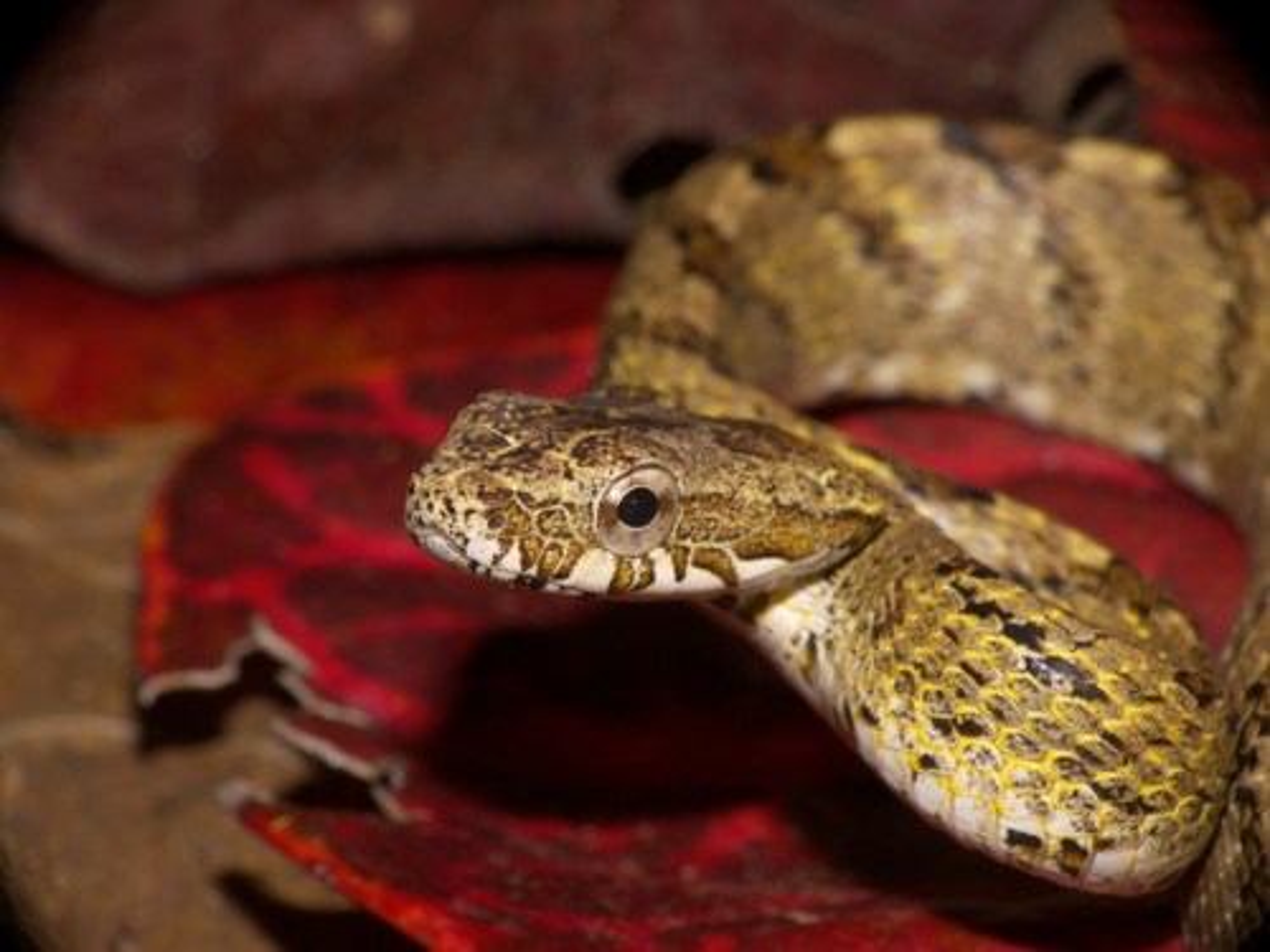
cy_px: 476
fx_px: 5136
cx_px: 635
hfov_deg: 14.1
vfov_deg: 10.6
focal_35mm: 140
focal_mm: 29.4
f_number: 8
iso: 50
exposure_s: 1/80
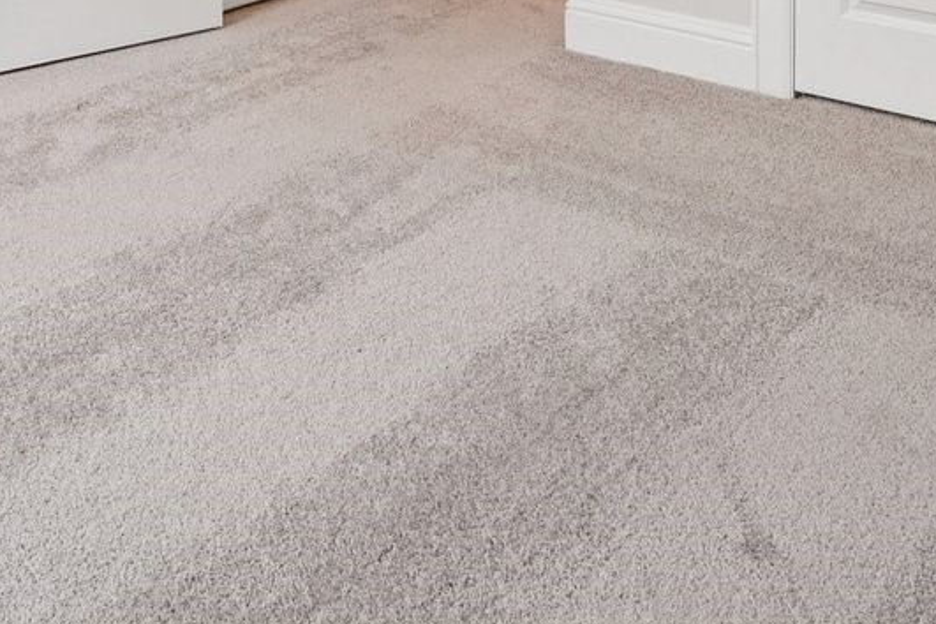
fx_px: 1404
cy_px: -419
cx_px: 252
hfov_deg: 36.2
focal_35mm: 54
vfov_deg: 20.0
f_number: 8
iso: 500
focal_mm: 14
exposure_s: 1/40
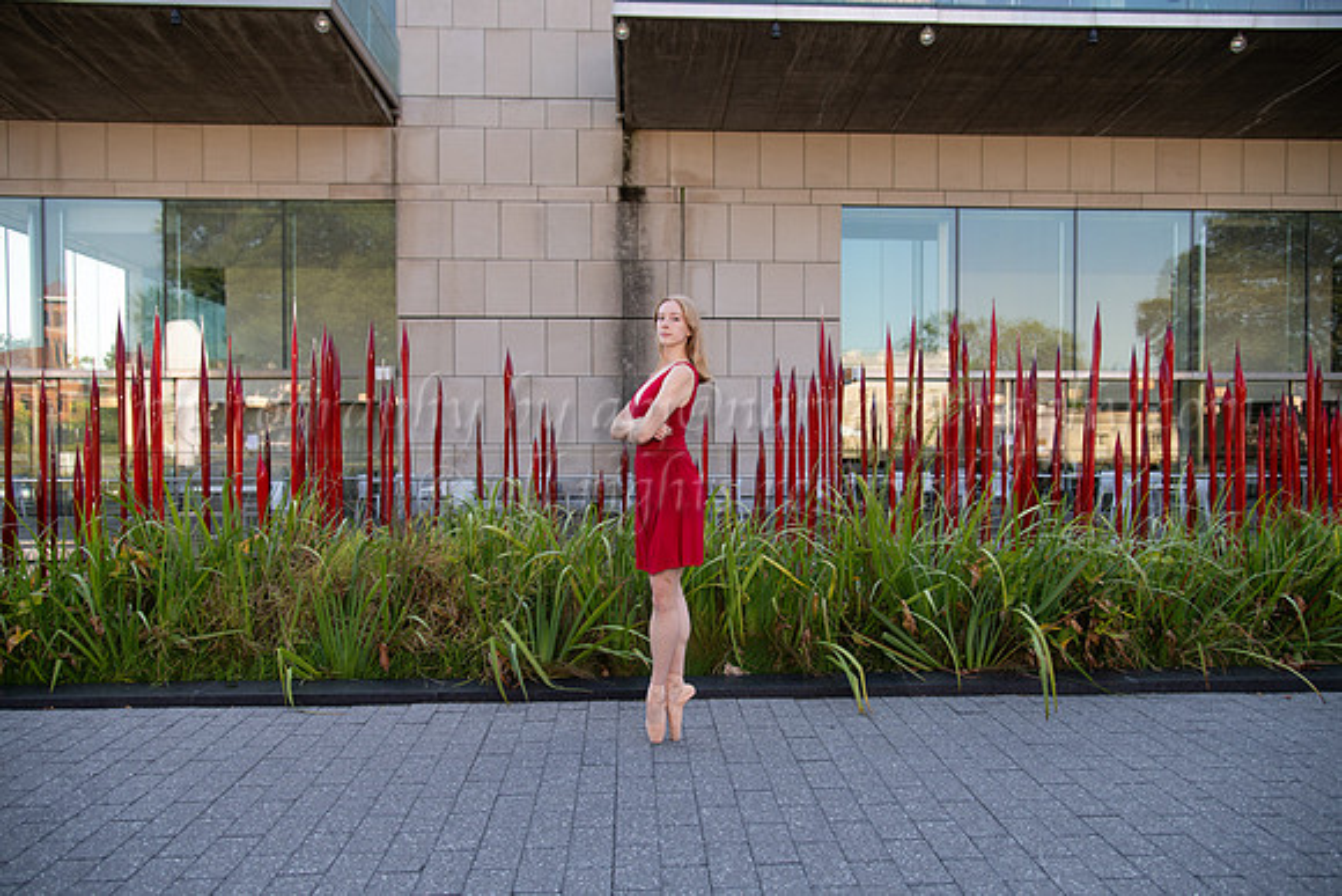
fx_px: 905
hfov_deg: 73.1
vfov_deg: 52.7
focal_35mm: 24
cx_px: 671
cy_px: 448
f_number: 4
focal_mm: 24
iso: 200
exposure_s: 1/400
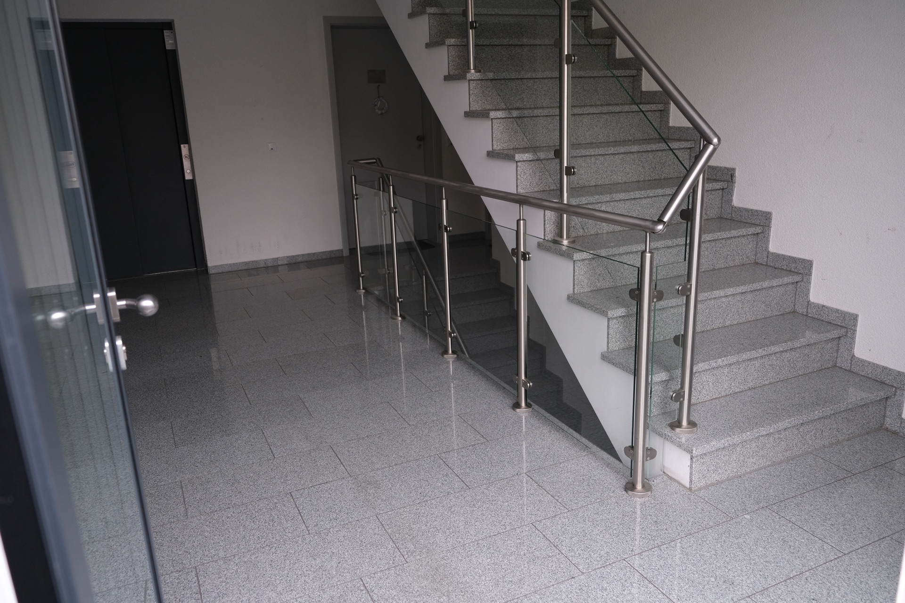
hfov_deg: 67.4
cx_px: 452
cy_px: 302
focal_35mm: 27
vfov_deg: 47.9
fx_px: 679
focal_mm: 18
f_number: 2.8
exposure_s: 1/100
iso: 400
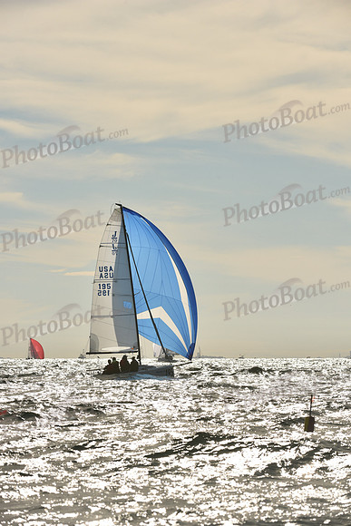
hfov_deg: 6.5
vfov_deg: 9.8
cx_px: 176
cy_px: 263
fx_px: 3069
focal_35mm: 210
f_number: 10
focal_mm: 210
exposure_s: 1/1250
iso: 250
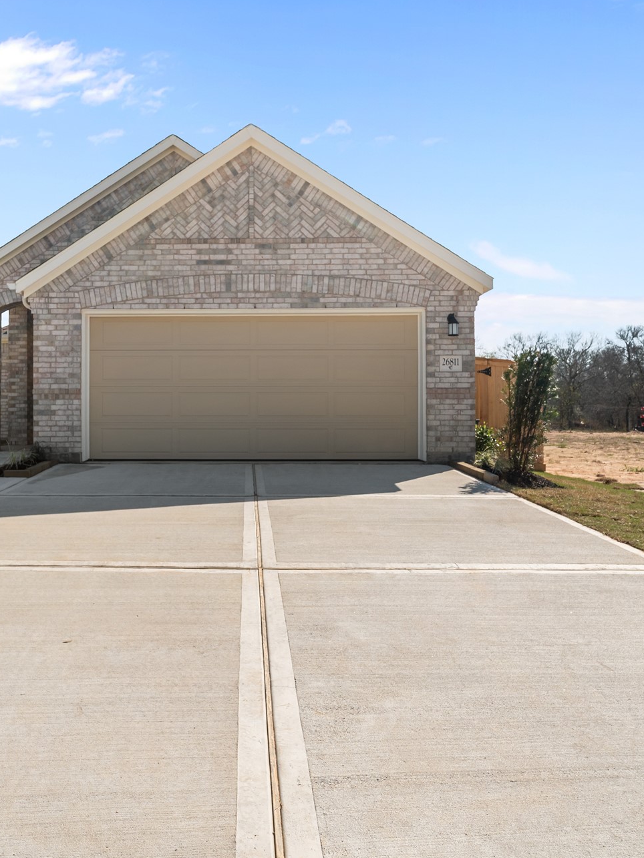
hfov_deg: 52.3
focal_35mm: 26
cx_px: 228
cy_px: 389
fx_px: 645
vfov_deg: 67.2
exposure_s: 1/500
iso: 400
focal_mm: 16
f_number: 8
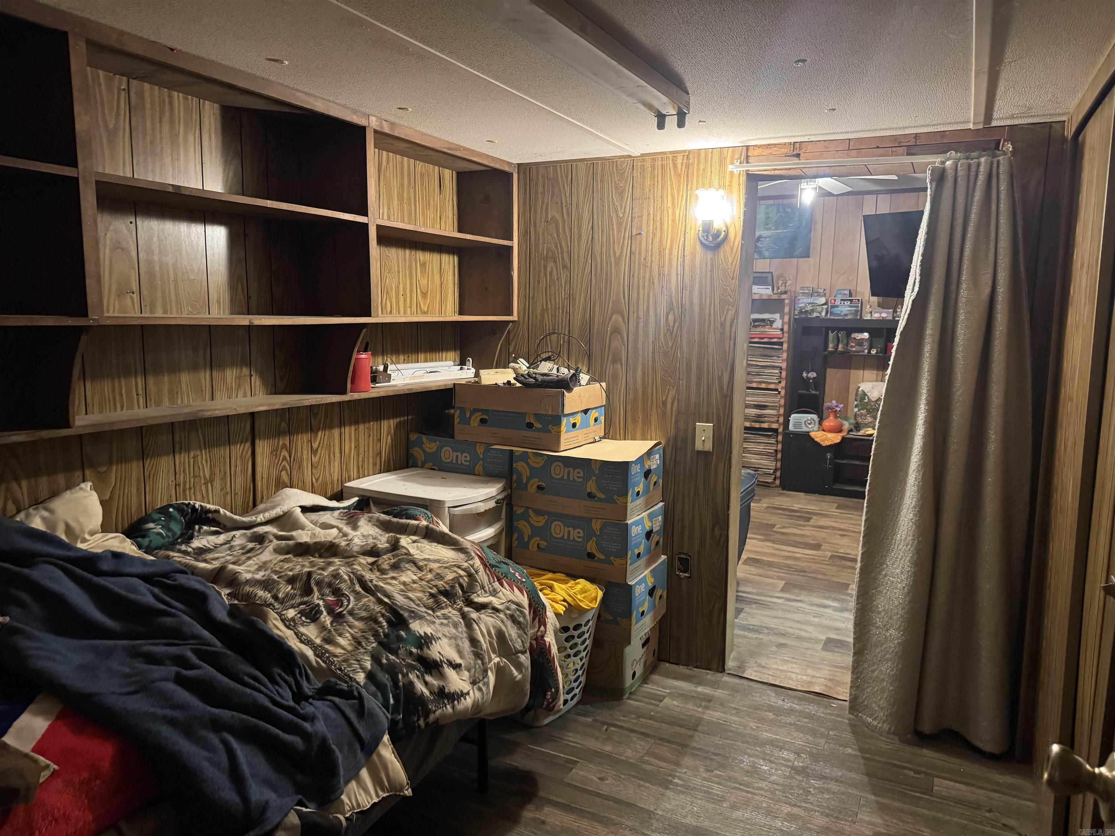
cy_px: 418
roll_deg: -1.1
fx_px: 773
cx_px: 558
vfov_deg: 56.8
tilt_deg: -8.2
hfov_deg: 71.6
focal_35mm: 24
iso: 1000
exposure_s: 1/40
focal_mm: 6.76
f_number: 1.78
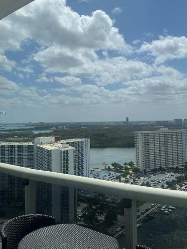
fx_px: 252
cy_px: 113
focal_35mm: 35
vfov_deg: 52.5
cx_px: 85
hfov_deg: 40.7
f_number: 1.78
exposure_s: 1/5348
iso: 80
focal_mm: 6.76
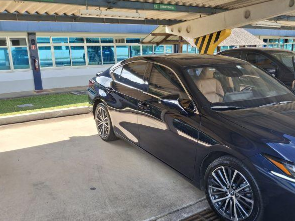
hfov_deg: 53.8
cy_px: 139
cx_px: 165
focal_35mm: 34
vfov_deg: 41.5
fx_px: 290
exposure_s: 1/476
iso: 32
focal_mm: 4.69
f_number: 1.8
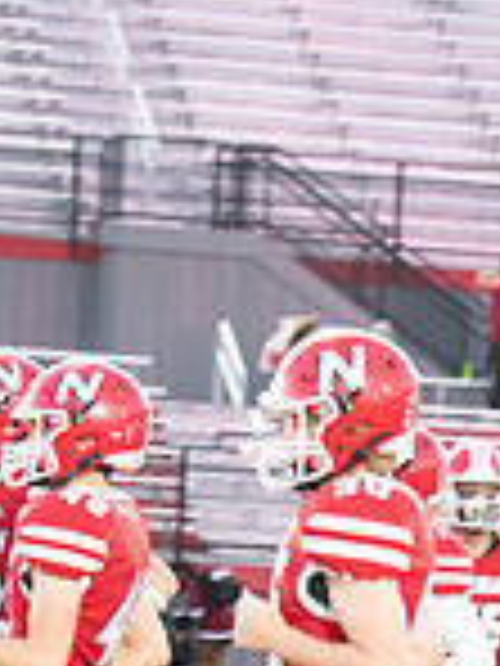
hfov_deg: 4.8
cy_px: 853
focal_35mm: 309
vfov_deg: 6.4
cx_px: 509
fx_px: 5951
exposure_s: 1/250
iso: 8000
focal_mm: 82
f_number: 5.6
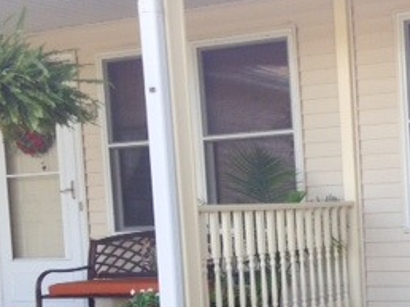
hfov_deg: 22.5
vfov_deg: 17.8
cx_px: 450
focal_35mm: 82
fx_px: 970
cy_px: 248
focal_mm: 4.12
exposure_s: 1/151
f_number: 2.4
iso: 50
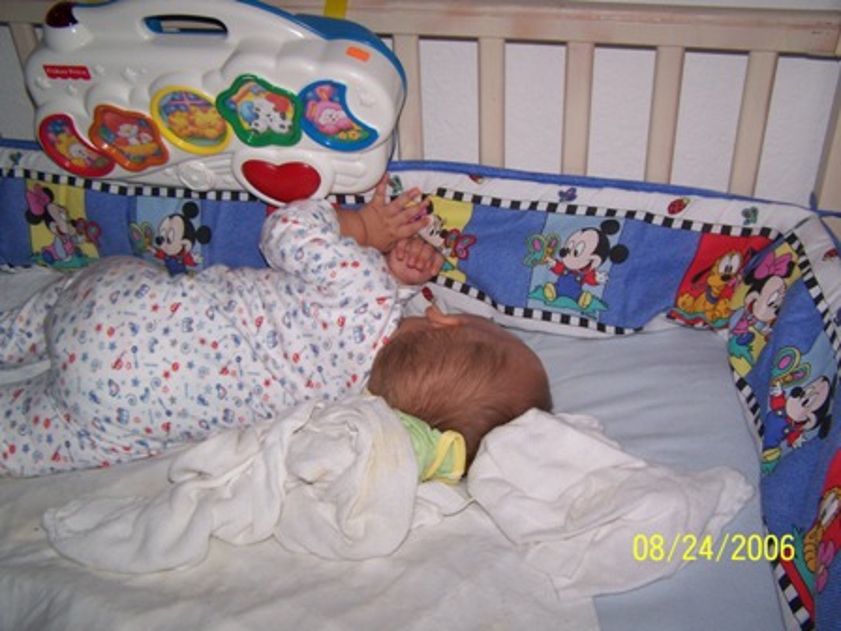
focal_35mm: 38
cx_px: 420
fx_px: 923
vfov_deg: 37.7
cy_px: 316
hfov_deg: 49.0
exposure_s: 1/60
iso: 80
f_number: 2.8
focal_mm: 6.3
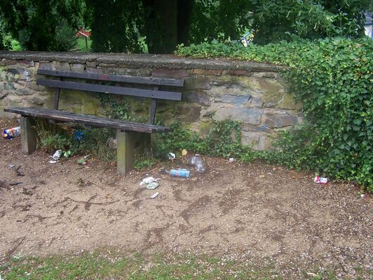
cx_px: 186
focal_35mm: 40
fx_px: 431
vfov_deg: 36.0
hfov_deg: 46.8
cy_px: 144
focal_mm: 6.3
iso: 80
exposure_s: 1/100
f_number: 2.8
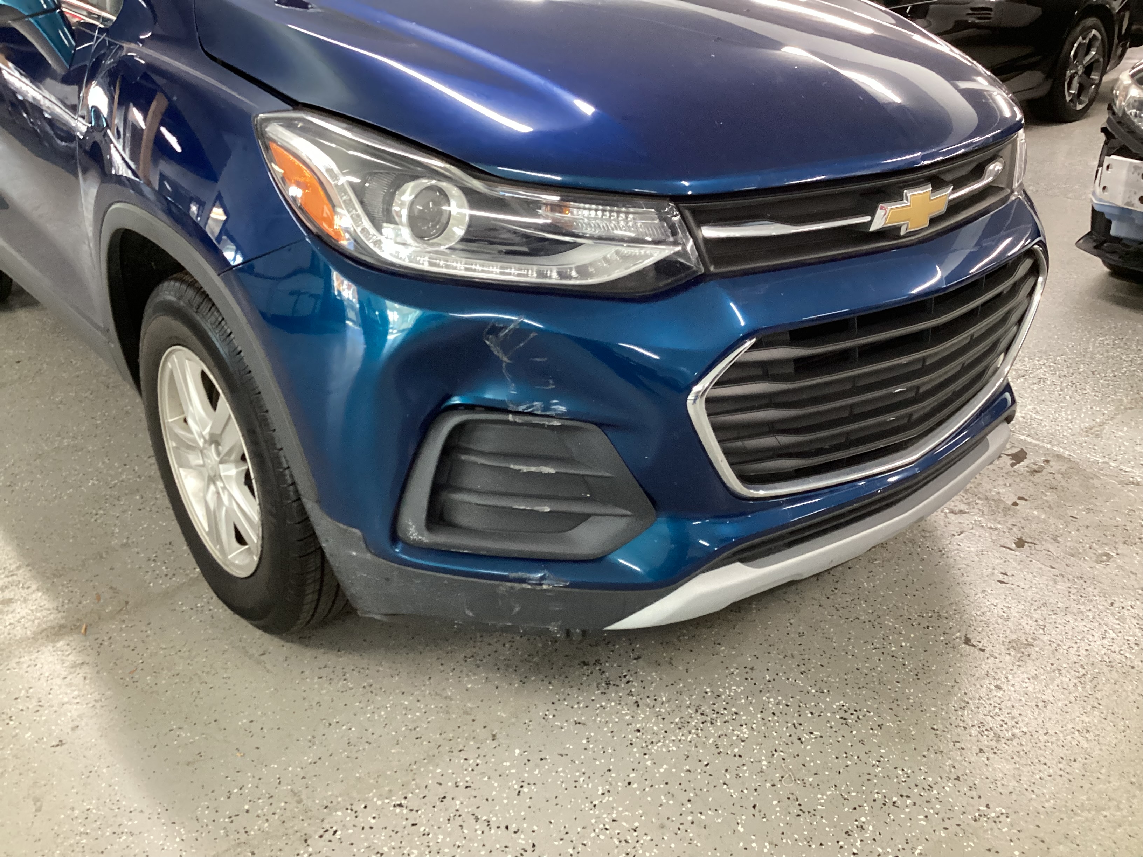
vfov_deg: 45.4
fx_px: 1024
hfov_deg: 58.4
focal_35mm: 31
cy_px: 428
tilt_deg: -27.8
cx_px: 572
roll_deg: +0.8
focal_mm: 3.3
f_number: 2.4
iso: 320
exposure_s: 1/40
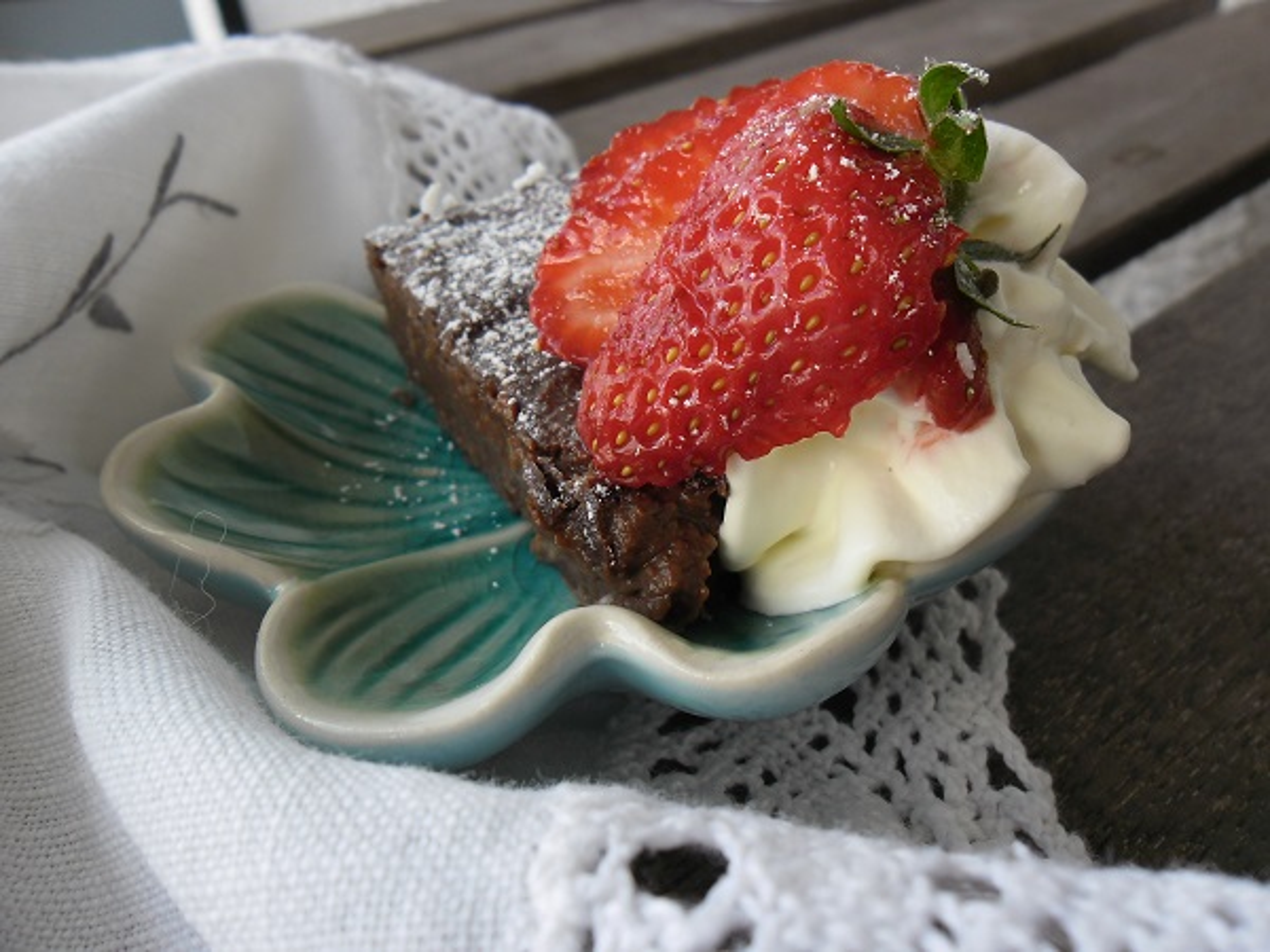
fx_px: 991
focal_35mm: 27
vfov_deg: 51.4
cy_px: 476
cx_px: 635
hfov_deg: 65.3
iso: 100
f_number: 3.5
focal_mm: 4.9
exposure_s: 1/58
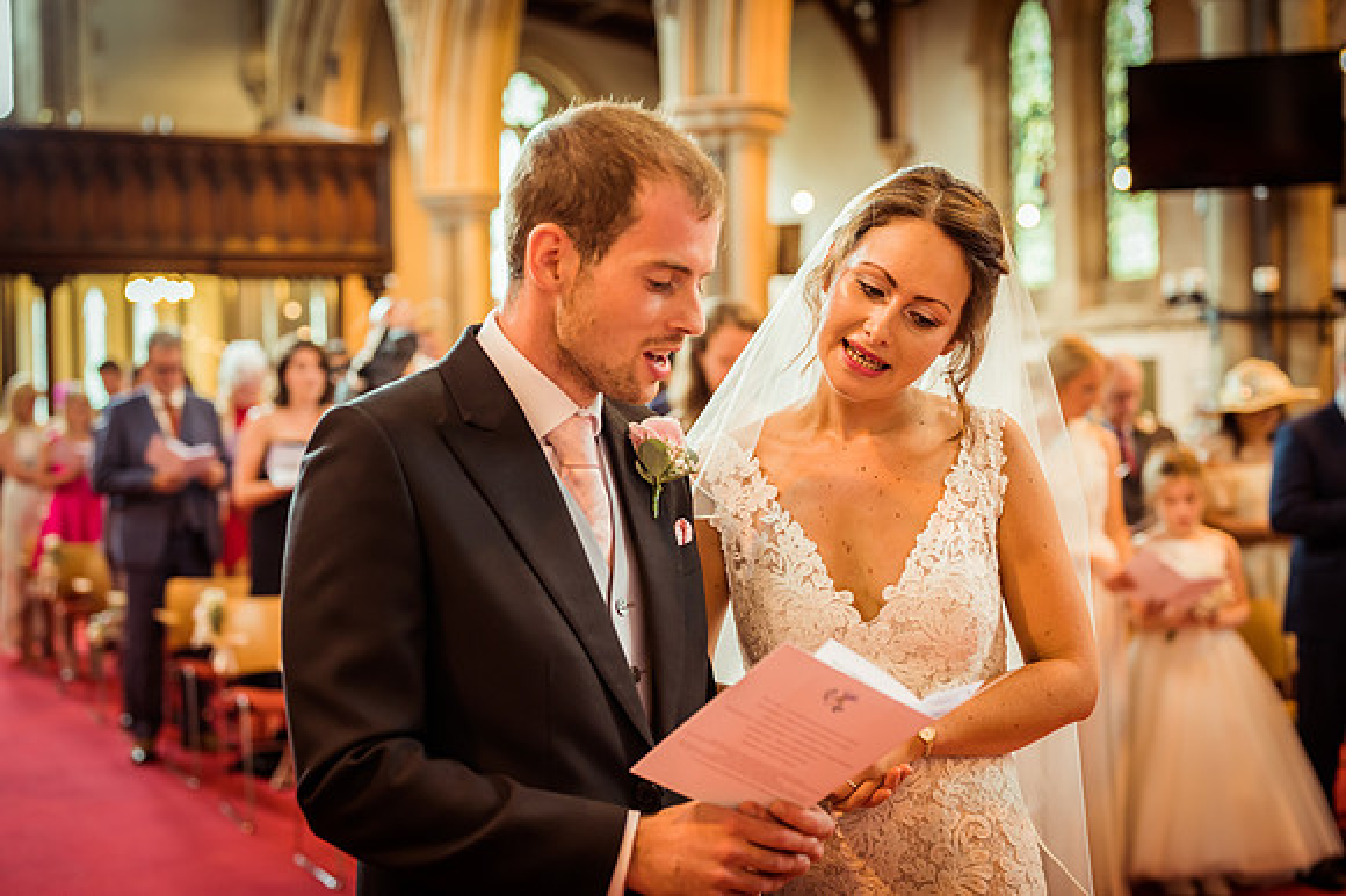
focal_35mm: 50
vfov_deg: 27.0
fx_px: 1868
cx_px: 673
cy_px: 448
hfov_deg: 39.6
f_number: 2.8
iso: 1400
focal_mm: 50
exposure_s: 1/125
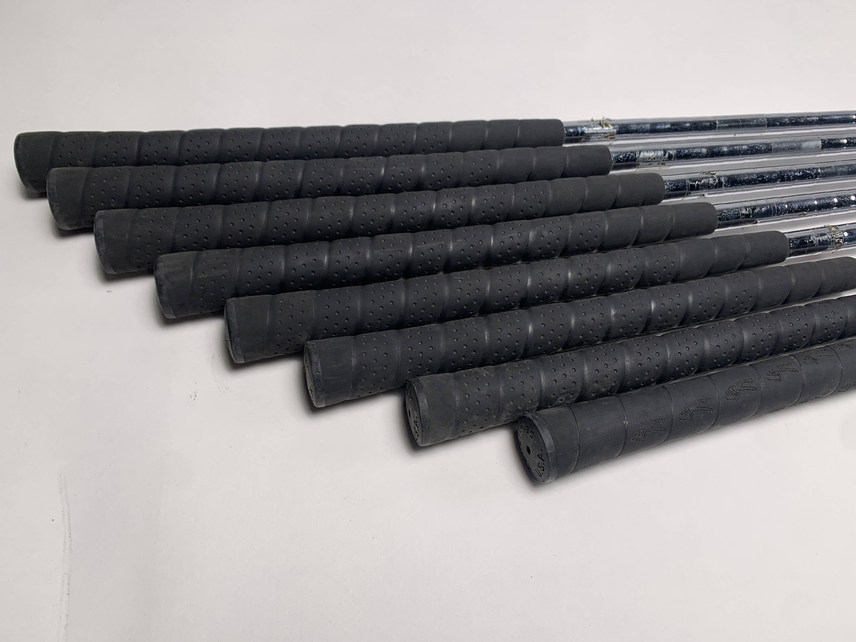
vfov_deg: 53.1
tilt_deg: -60.0
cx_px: 428
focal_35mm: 26
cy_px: 321
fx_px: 643
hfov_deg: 67.3
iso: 25
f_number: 1.8
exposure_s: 1/216
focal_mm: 4.25
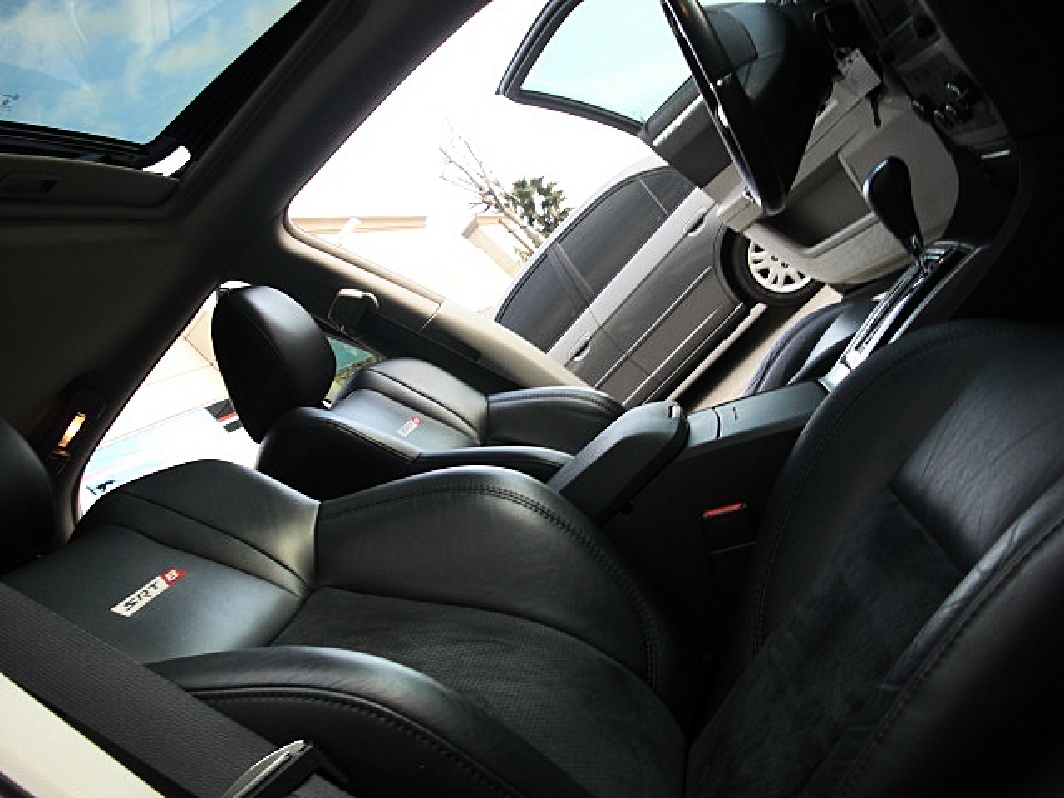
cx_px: 532
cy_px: 399
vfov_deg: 39.7
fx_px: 1107
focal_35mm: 36
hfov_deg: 51.4
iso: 100
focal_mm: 6.3
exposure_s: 1/80
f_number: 2.8
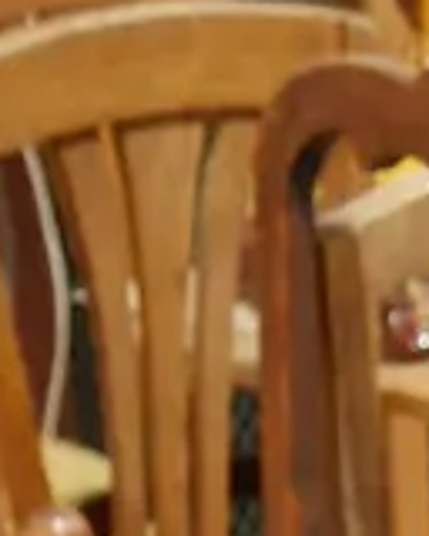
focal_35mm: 188
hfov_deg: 7.9
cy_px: 1548
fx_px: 2984
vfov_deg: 8.7
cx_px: 843
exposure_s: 1/60
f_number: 3.6
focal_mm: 15
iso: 800
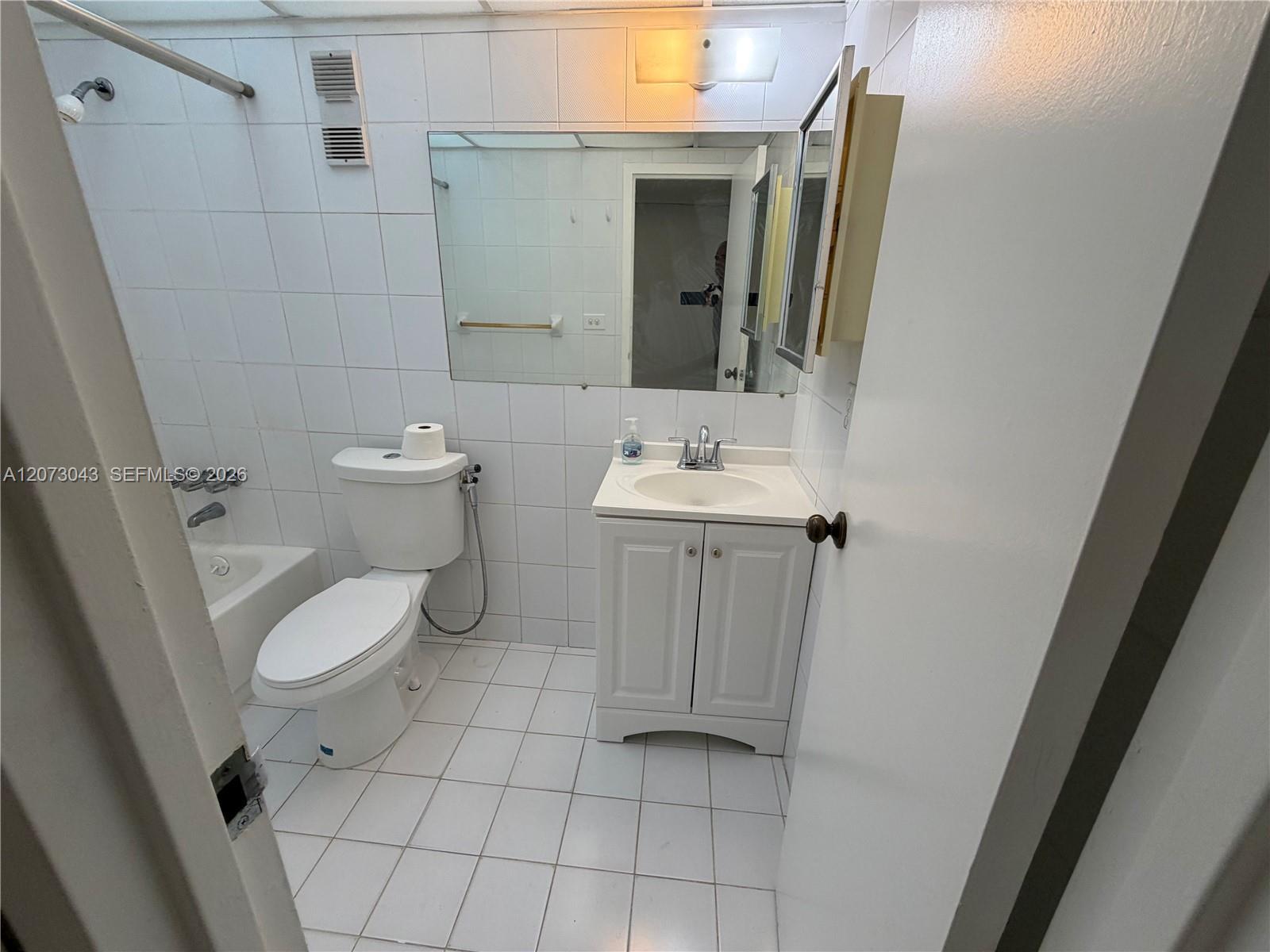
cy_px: 476
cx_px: 635
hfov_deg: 102.1
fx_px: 514
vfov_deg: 85.7
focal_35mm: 14
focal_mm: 2.22
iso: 100
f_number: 2.2
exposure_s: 1/120
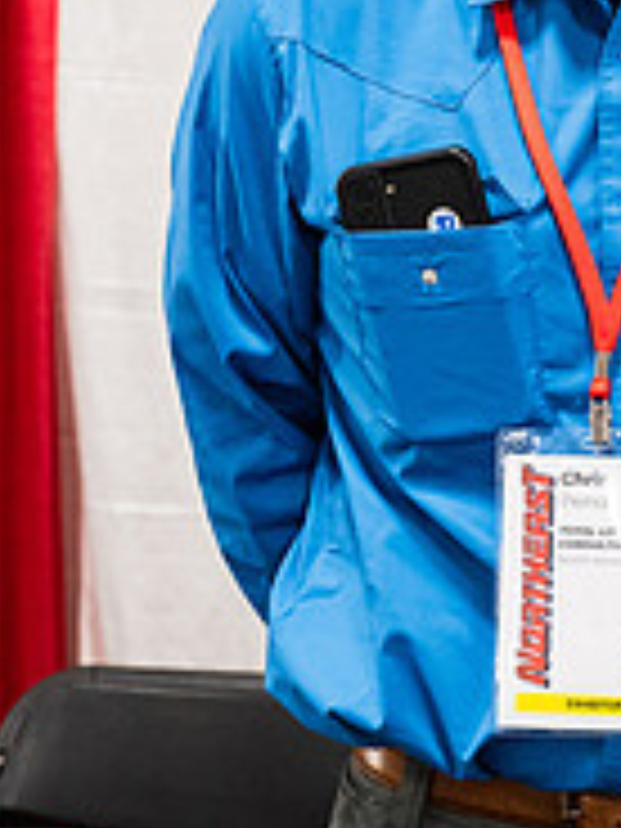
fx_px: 3086
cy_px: 5
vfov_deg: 15.0
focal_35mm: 129
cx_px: 623
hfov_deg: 11.4
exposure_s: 1/200
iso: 5000
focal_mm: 40
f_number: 4
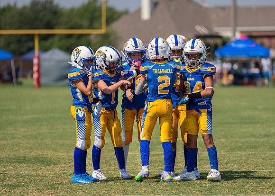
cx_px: 155
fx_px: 2084
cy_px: 100
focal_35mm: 267
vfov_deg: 5.4
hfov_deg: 7.5
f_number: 2.8
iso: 100
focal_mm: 200
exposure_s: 1/2500
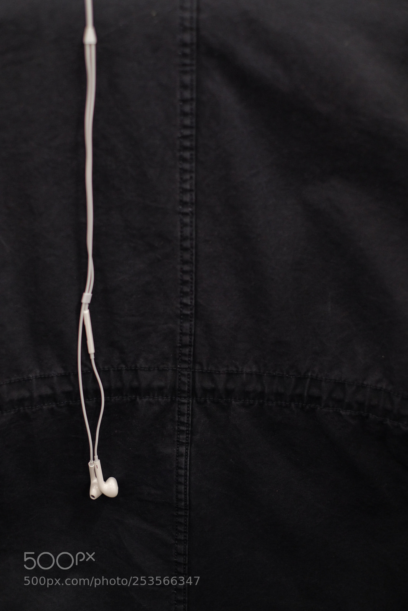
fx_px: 901
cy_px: 306
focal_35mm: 53
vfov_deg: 37.5
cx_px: 204
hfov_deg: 25.5
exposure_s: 1/60
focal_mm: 35
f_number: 2
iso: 640
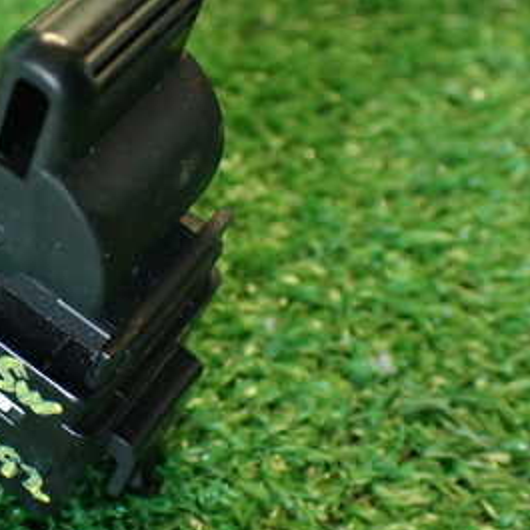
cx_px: -20
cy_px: 240
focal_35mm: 64
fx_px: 1109
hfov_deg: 25.4
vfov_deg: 26.9
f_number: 2.4
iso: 320
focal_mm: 5.79
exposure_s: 1/30
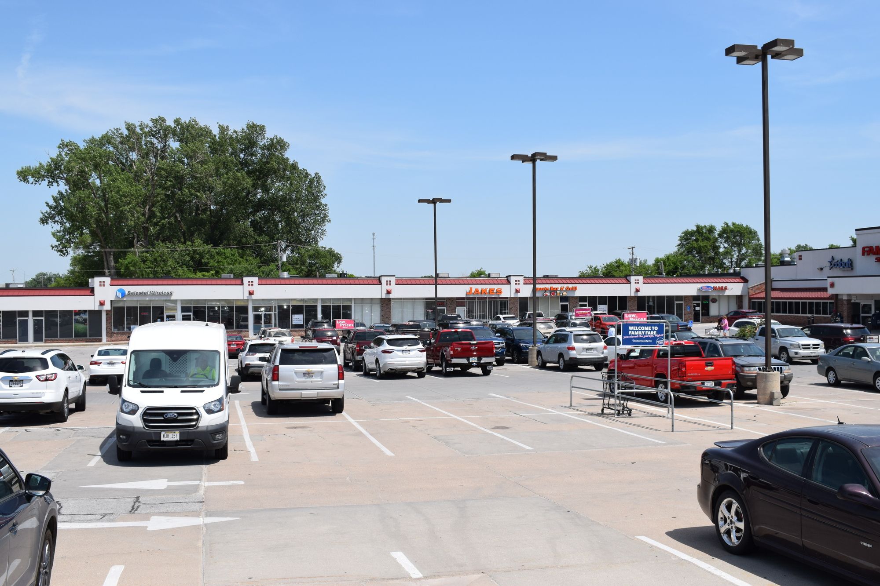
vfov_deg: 35.5
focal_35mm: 38
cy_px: 293
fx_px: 917
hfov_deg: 51.3
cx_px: 440
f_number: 10
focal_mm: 25
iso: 200
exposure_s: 1/400
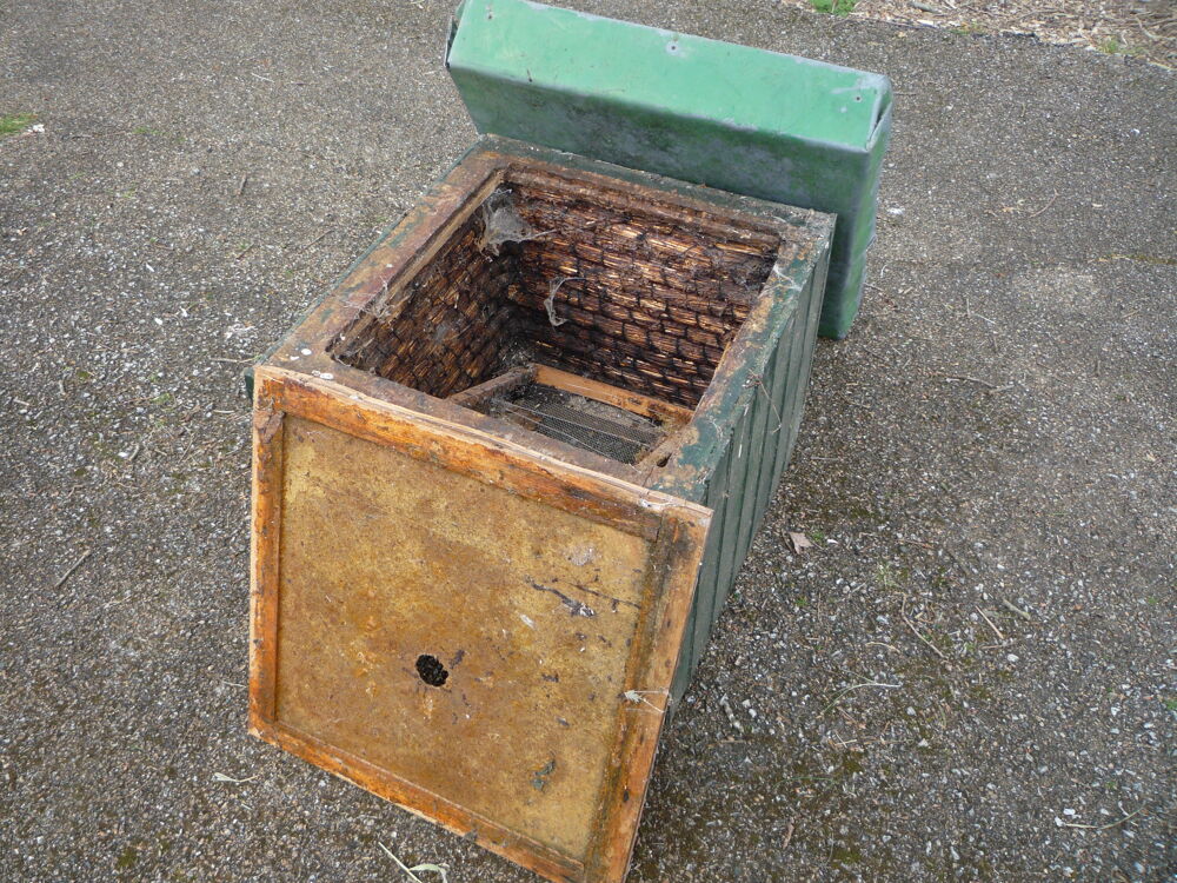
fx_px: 1020
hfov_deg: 60.0
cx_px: 588
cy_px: 442
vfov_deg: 46.8
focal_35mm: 30
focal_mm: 5.2
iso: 100
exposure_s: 1/100
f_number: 3.3
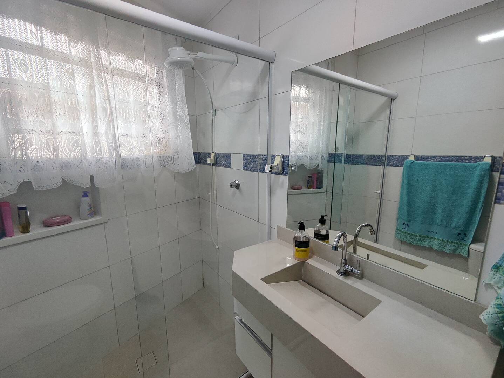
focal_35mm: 16
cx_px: 252
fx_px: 233
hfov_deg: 94.5
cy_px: 189
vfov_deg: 78.2
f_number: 2.2
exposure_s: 1/60
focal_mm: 1.65
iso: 111
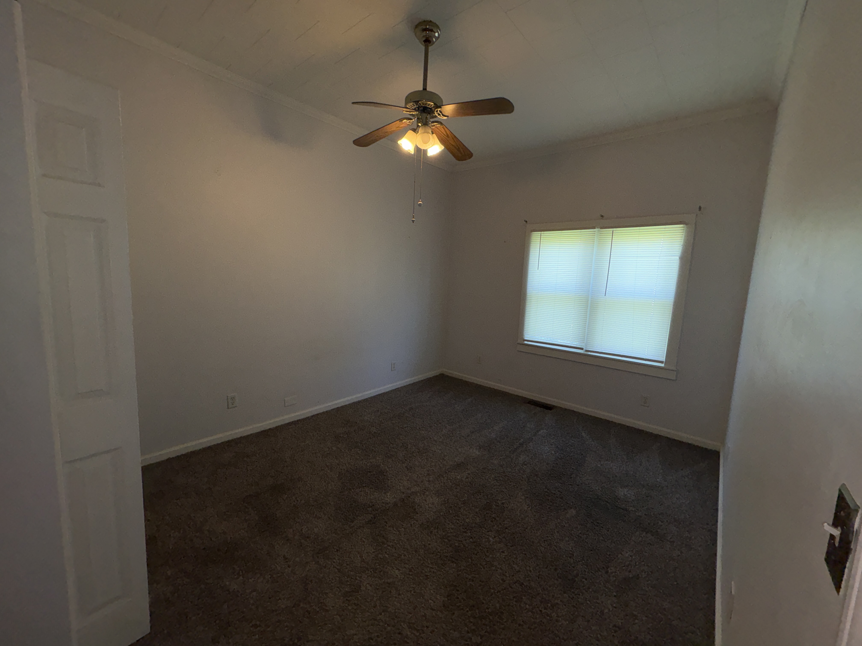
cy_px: 323
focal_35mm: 14
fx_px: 349
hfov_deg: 102.1
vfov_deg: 85.7
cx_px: 431
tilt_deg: -6.5
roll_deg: -1.8
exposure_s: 1/168
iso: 32
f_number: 2.2
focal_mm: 2.22
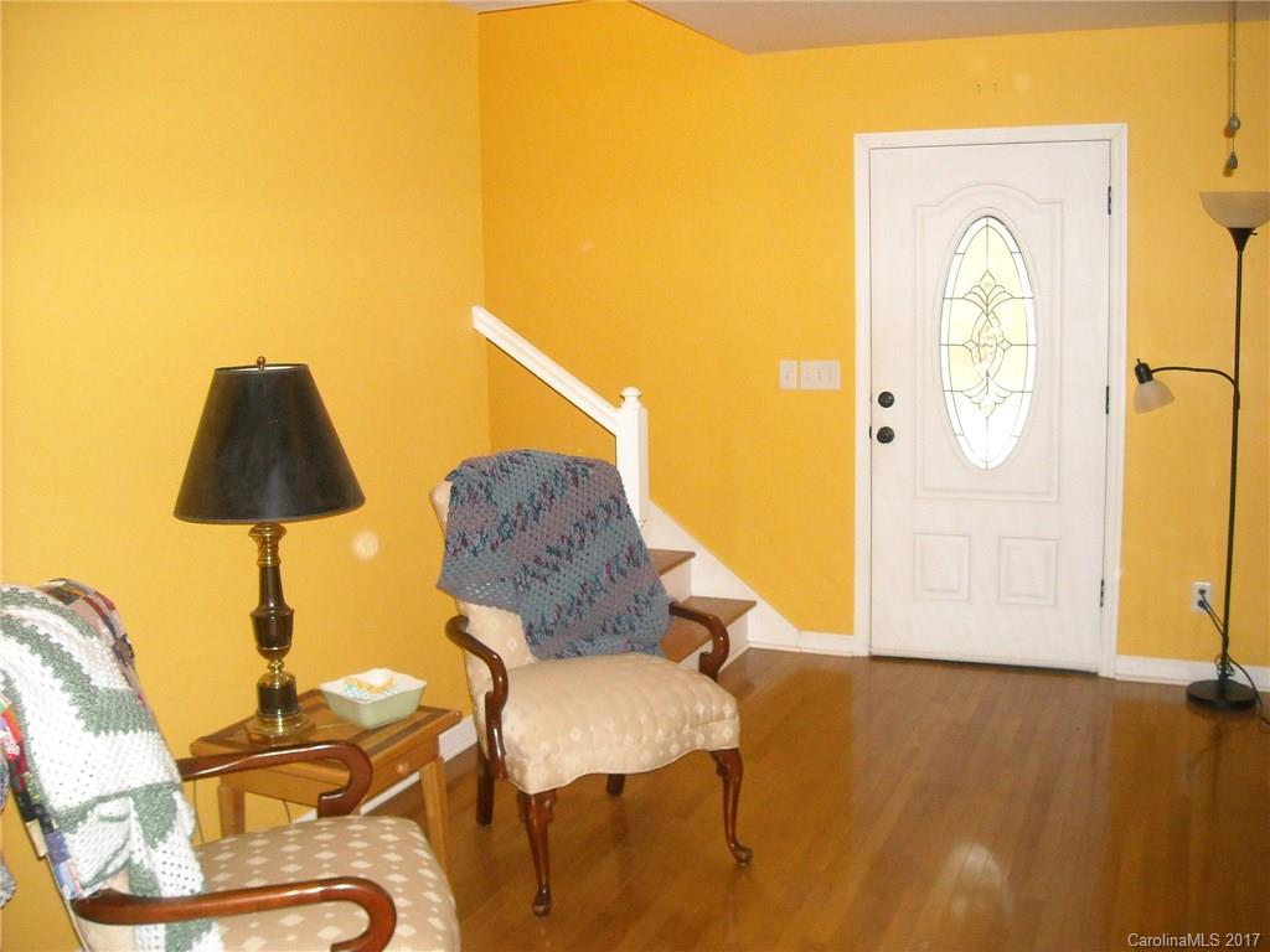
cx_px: 635
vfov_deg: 40.7
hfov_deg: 52.6
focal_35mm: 35
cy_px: 476
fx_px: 1284
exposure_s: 1/60
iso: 518
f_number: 2.8
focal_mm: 5.7
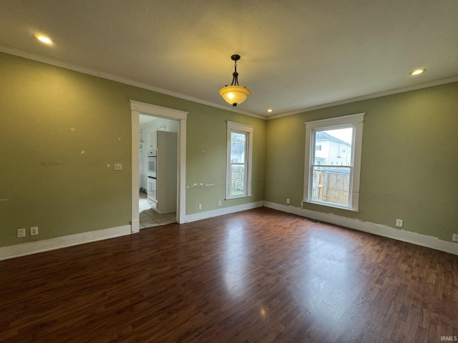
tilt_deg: -1.9
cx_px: 229
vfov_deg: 85.7
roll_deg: -2.5
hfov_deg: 102.1
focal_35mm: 14
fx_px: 185
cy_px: 172
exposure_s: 1/120
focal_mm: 2.22
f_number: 2.2
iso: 125
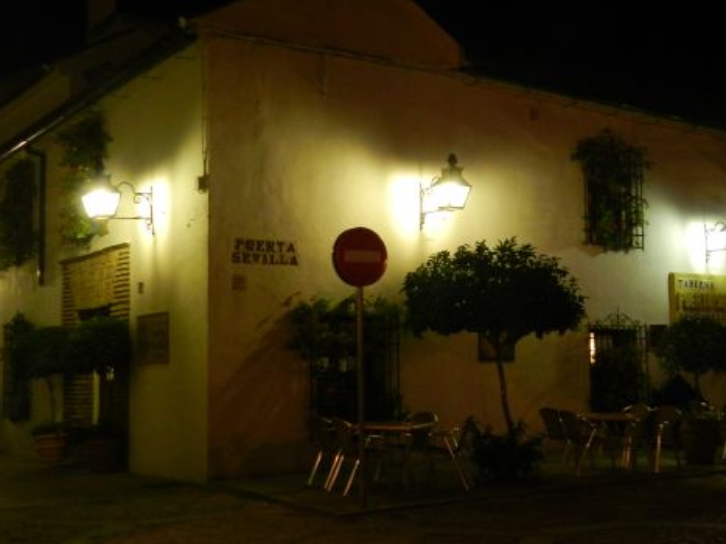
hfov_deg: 39.4
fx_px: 1006
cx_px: 451
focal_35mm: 48
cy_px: 241
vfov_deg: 30.2
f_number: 3.6
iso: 400
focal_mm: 5
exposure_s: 1/10
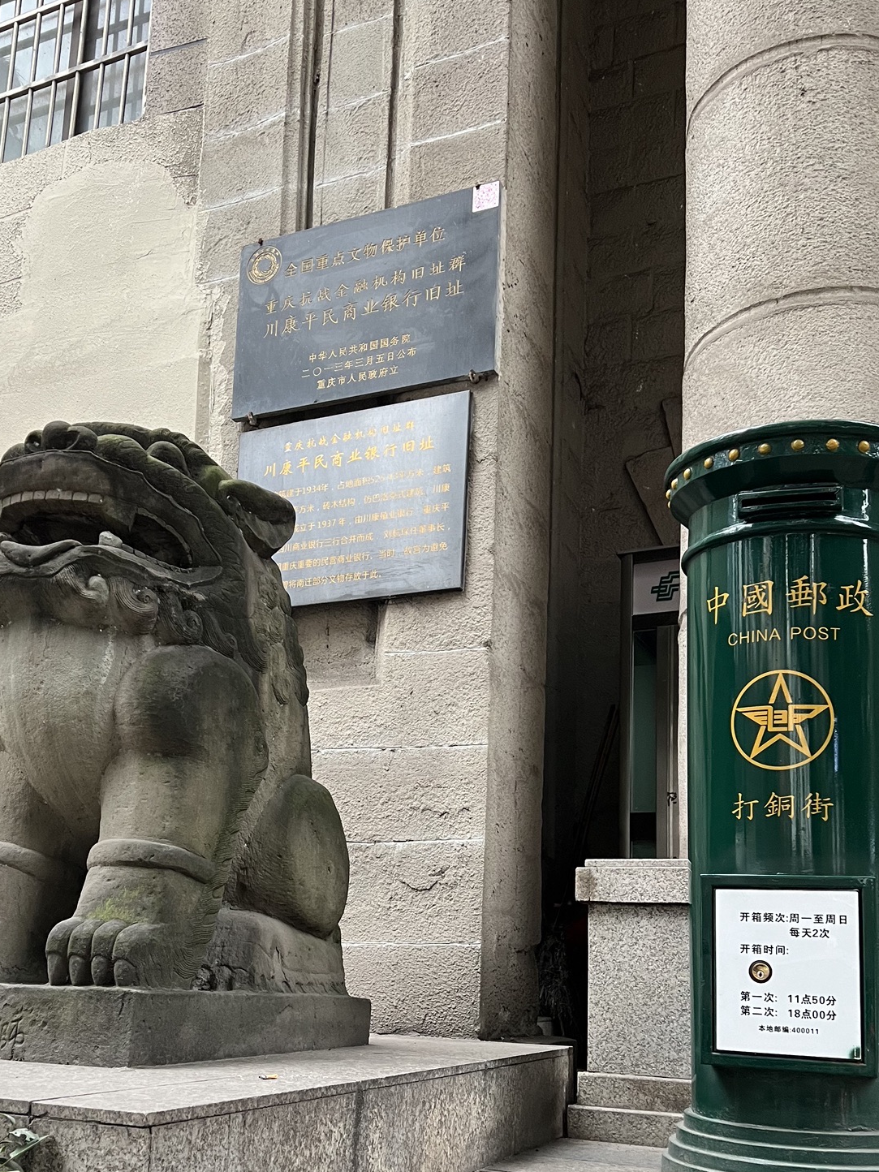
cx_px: 377
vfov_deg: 50.6
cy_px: 767
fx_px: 1219
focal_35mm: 36
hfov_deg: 39.6
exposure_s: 1/79
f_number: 1.5
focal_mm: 5.7
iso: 125
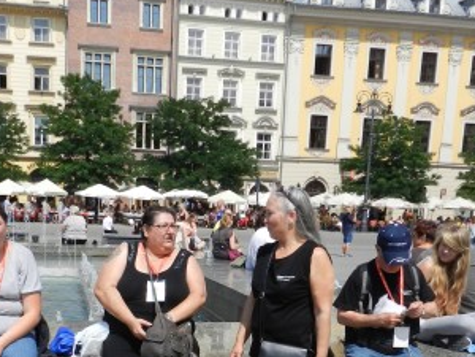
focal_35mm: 49
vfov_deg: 28.3
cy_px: 333
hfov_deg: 38.4
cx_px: 154
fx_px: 672
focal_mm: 4
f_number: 4.5
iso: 160
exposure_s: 1/800
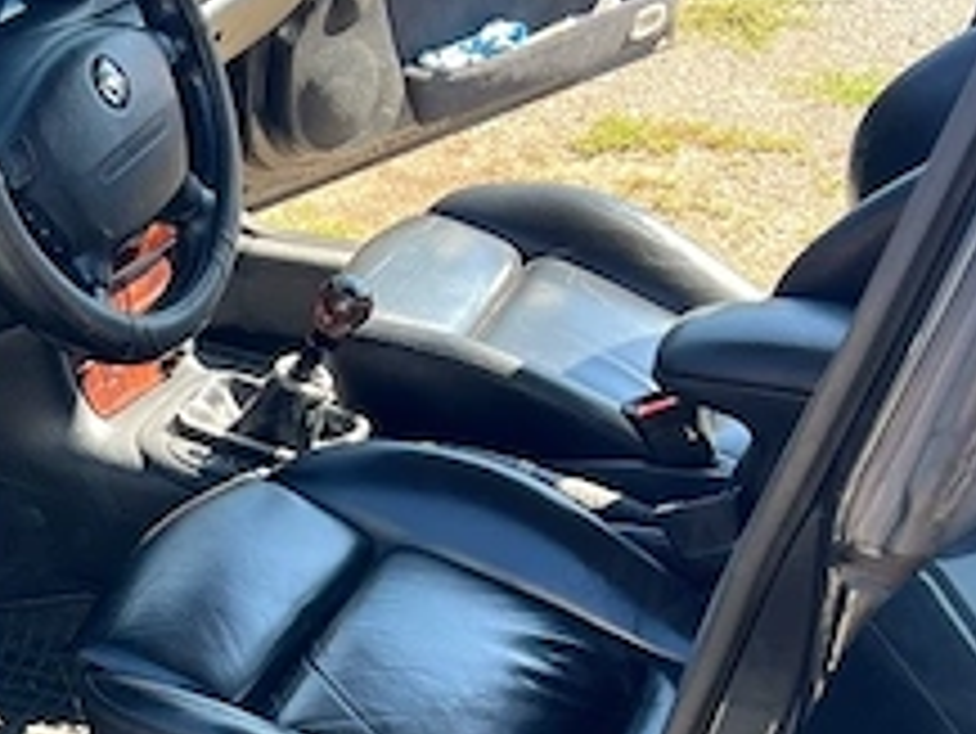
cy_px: 639
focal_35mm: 72
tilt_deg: -31.9
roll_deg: -0.1
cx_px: 94
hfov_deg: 26.1
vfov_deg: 20.1
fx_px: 2031
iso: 50
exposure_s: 1/314
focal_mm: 5.7
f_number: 1.5
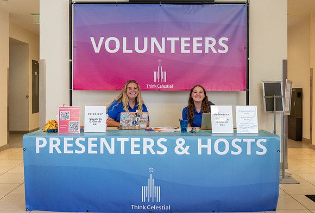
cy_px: 92
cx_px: 155
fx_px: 317
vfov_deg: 37.1
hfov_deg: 52.8
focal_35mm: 36
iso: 3200
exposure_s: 1/250
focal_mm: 30
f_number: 4
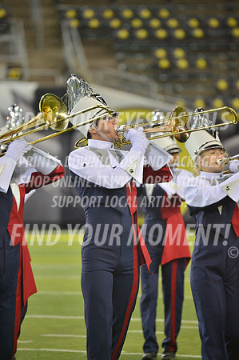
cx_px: 120
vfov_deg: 5.2
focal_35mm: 400
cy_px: 180
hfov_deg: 3.4
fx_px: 3992
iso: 2000
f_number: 5.6
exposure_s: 1/400
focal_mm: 400
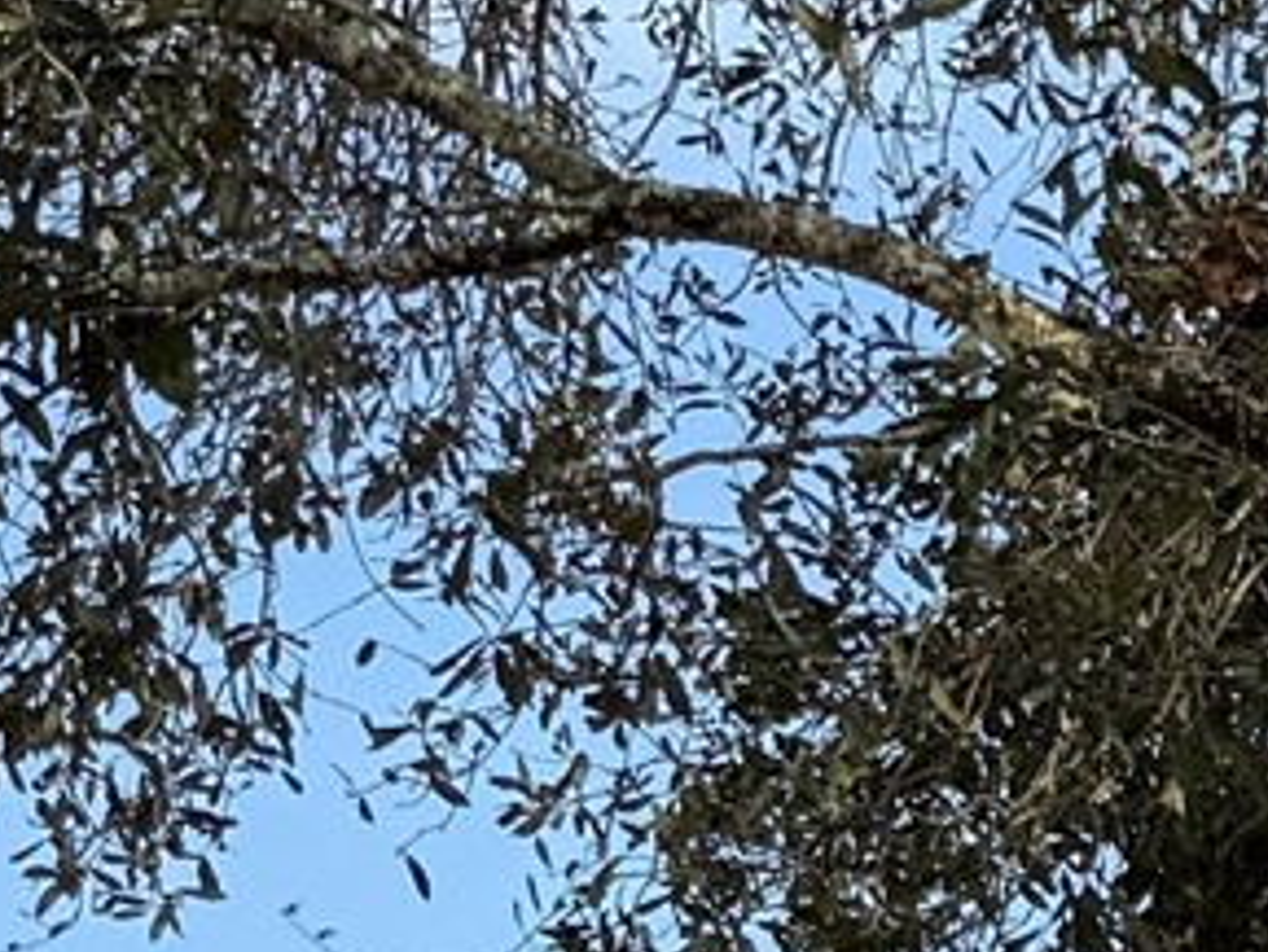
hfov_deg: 9.8
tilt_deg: +6.0
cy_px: 2097
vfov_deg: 8.2
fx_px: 6230
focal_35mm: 170
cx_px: 3308
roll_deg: +1.2
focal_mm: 6.76
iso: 80
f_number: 1.78
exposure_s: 1/2000
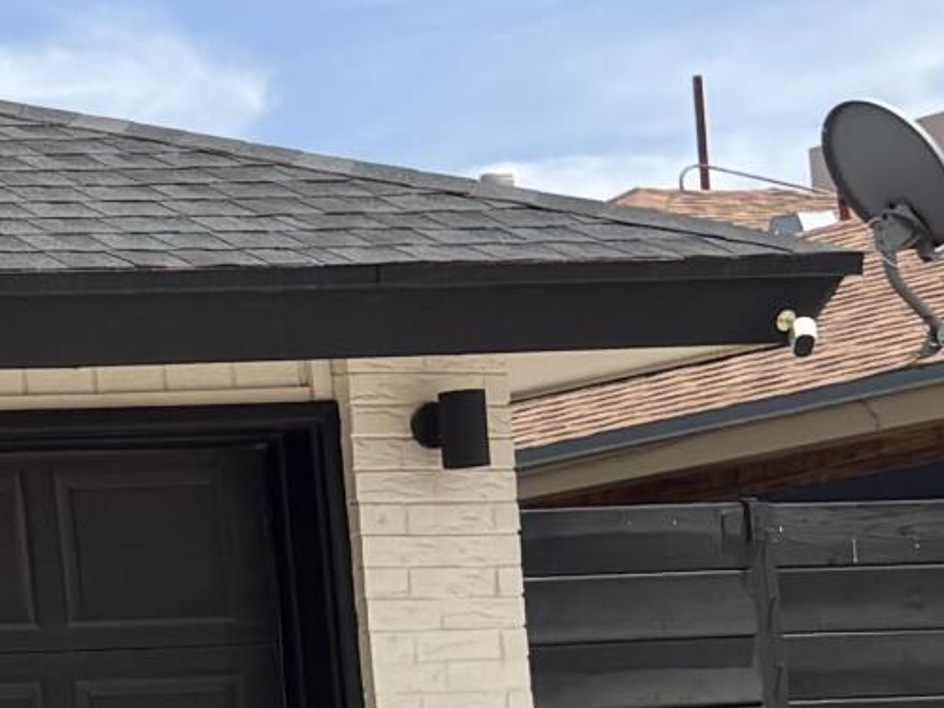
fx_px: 4254
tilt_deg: +4.4
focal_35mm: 156
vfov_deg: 9.4
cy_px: 731
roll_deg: +3.5
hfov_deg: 10.3
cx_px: -1580
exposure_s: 1/4608
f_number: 1.6
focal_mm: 5.96
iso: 50
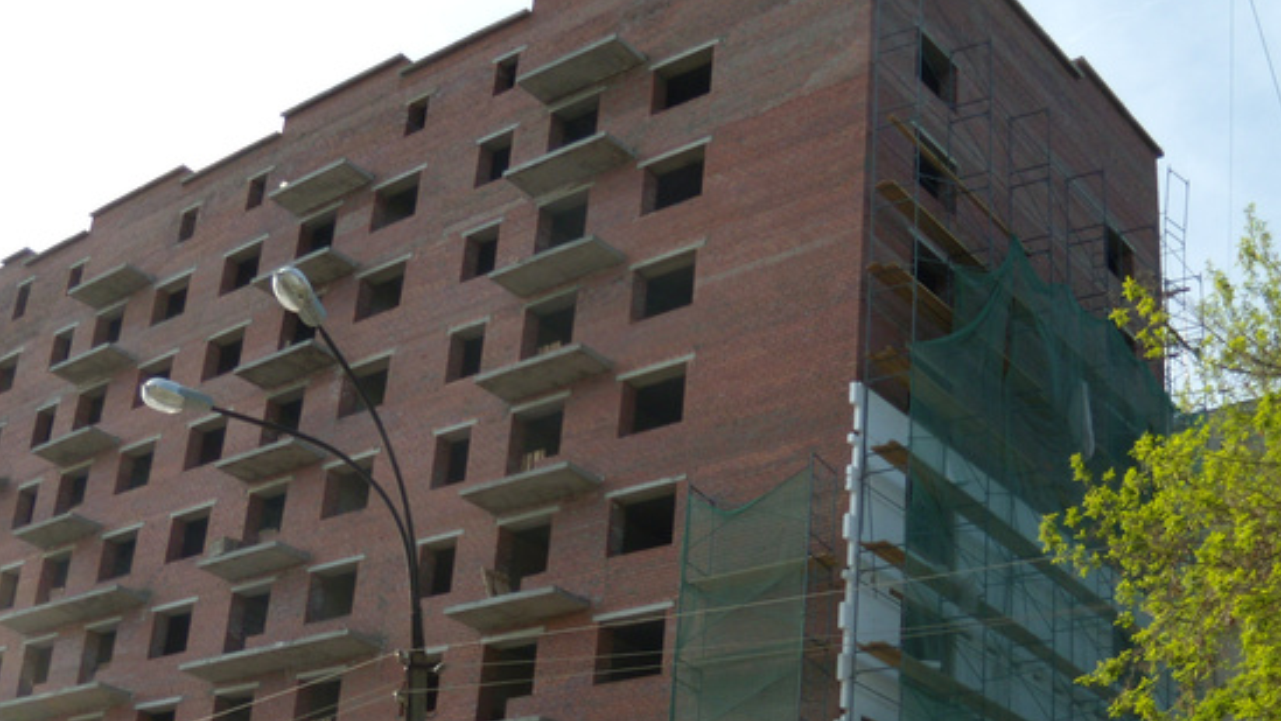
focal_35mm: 50
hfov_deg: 41.2
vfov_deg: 23.7
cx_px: 721
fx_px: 1699
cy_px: 561
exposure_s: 1/500
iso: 80
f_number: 3.6
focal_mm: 6.4
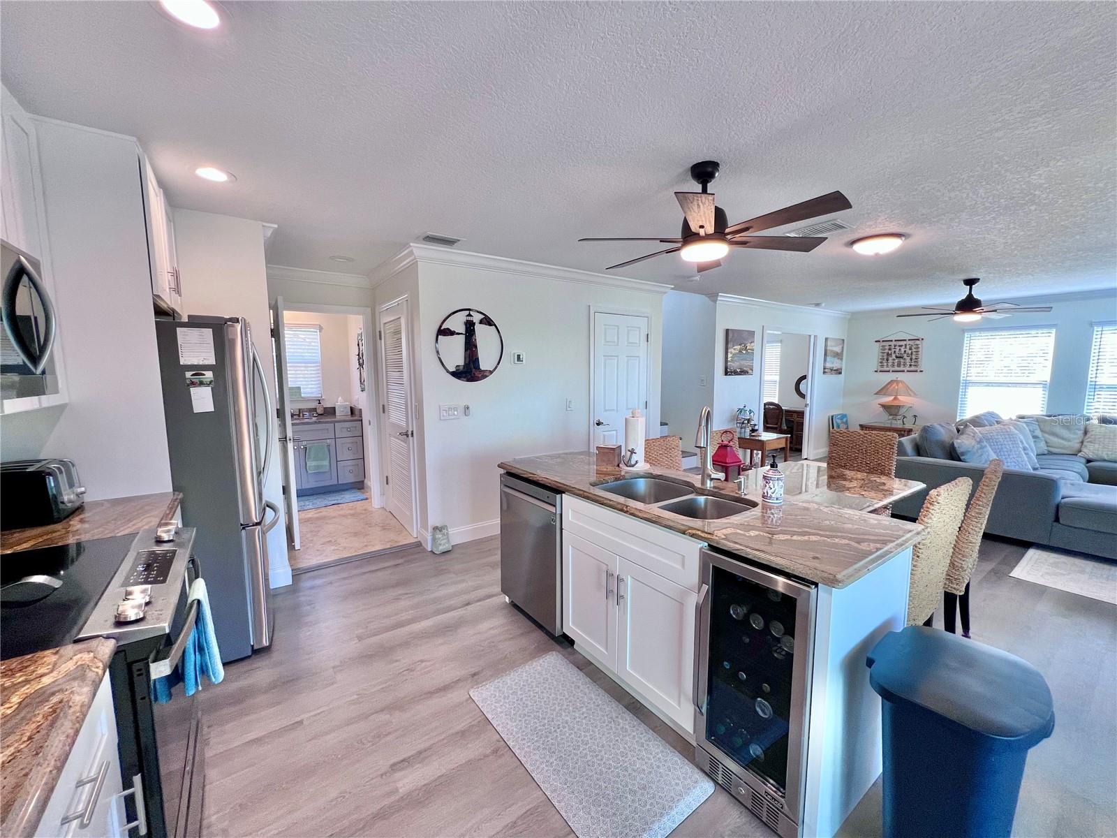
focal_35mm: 13
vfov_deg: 89.9
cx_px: 558
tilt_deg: -6.1
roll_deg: +0.2
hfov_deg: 106.2
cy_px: 419
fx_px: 419
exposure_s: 1/120
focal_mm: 1.57
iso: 125
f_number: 1.8
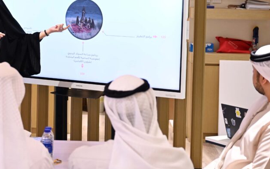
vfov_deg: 11.5
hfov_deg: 18.2
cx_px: 47
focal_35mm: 113
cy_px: 21
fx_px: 832
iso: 1600
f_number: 3.5
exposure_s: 1/80
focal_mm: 45
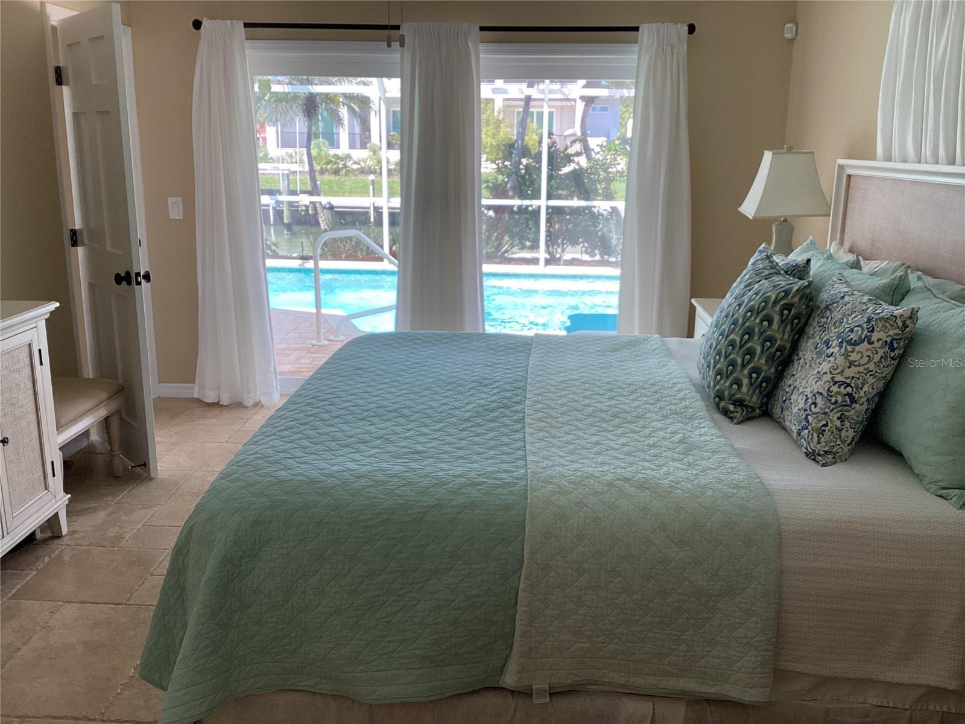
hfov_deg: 58.4
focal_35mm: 31
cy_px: 362
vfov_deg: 45.4
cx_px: 482
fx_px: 864
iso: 64
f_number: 2.4
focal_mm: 3.3
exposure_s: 1/120
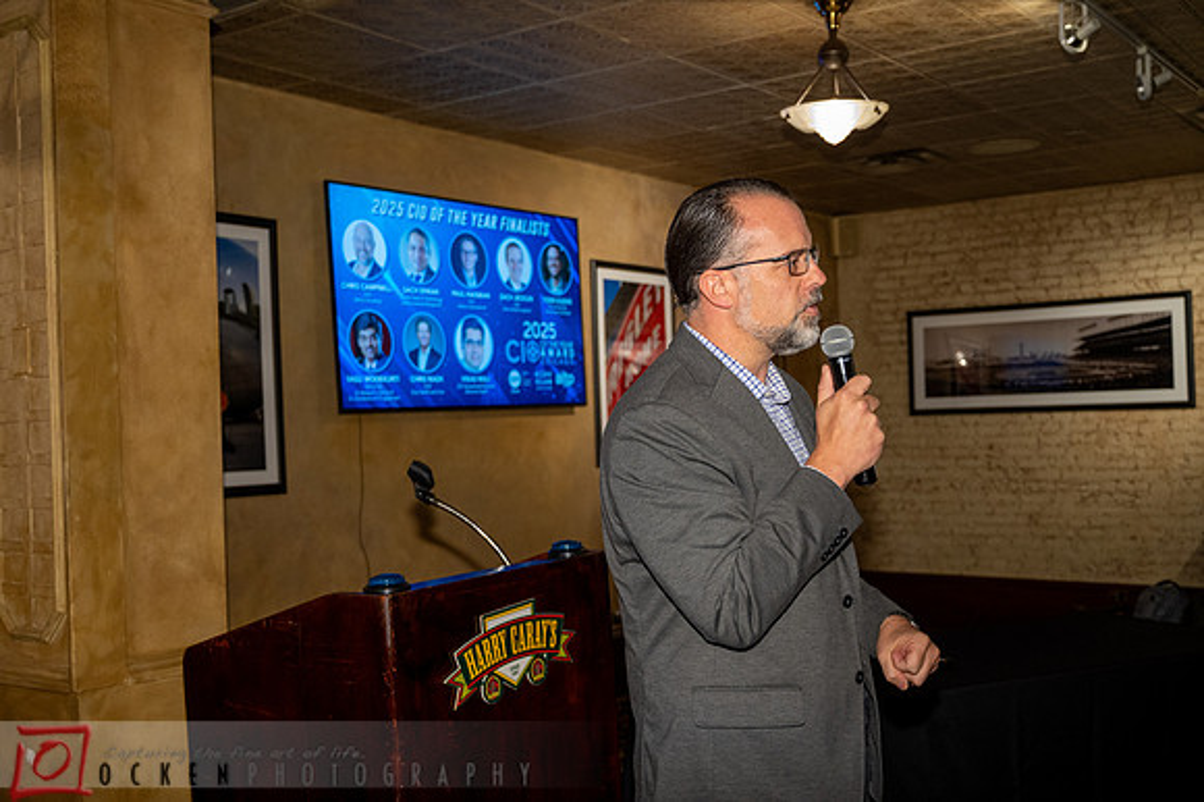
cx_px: 602
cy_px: 401
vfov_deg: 34.2
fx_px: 1304
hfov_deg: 49.6
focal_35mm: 39
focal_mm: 39
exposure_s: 1/160
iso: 2500
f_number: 4
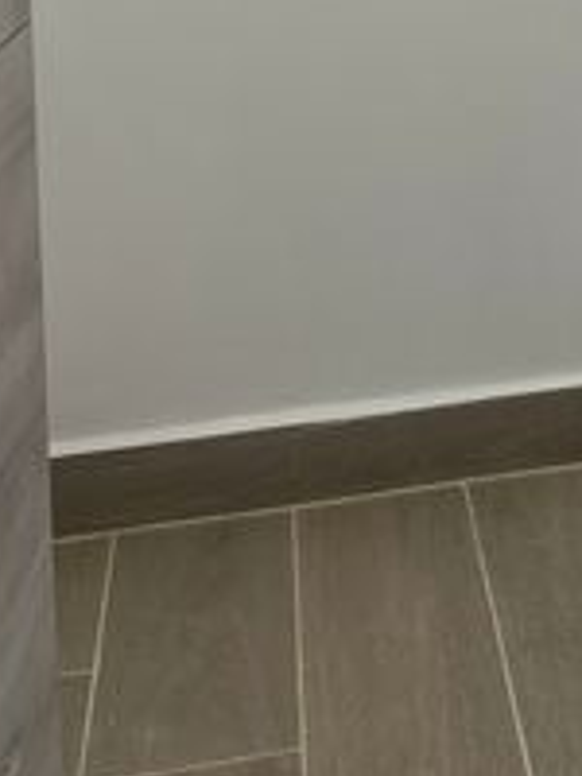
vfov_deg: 20.9
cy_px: -371
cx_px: 722
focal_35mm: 80
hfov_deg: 17.5
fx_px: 1793
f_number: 1.78
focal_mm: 6.86
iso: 80
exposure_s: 1/121
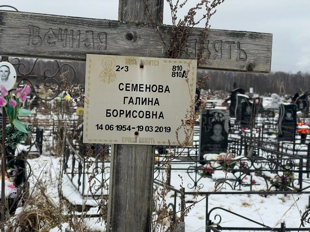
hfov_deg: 25.3
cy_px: 116
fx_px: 690
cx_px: 155
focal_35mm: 77
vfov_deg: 19.1
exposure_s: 1/99
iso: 50
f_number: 2.8
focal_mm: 9
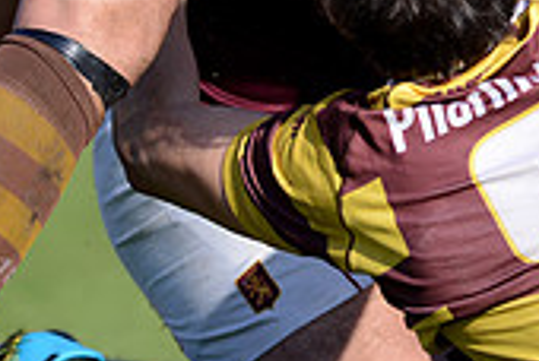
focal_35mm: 1429
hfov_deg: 1.4
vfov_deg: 1.0
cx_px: 647
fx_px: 21432
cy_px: -223
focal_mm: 420
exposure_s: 1/2000
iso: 400
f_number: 4
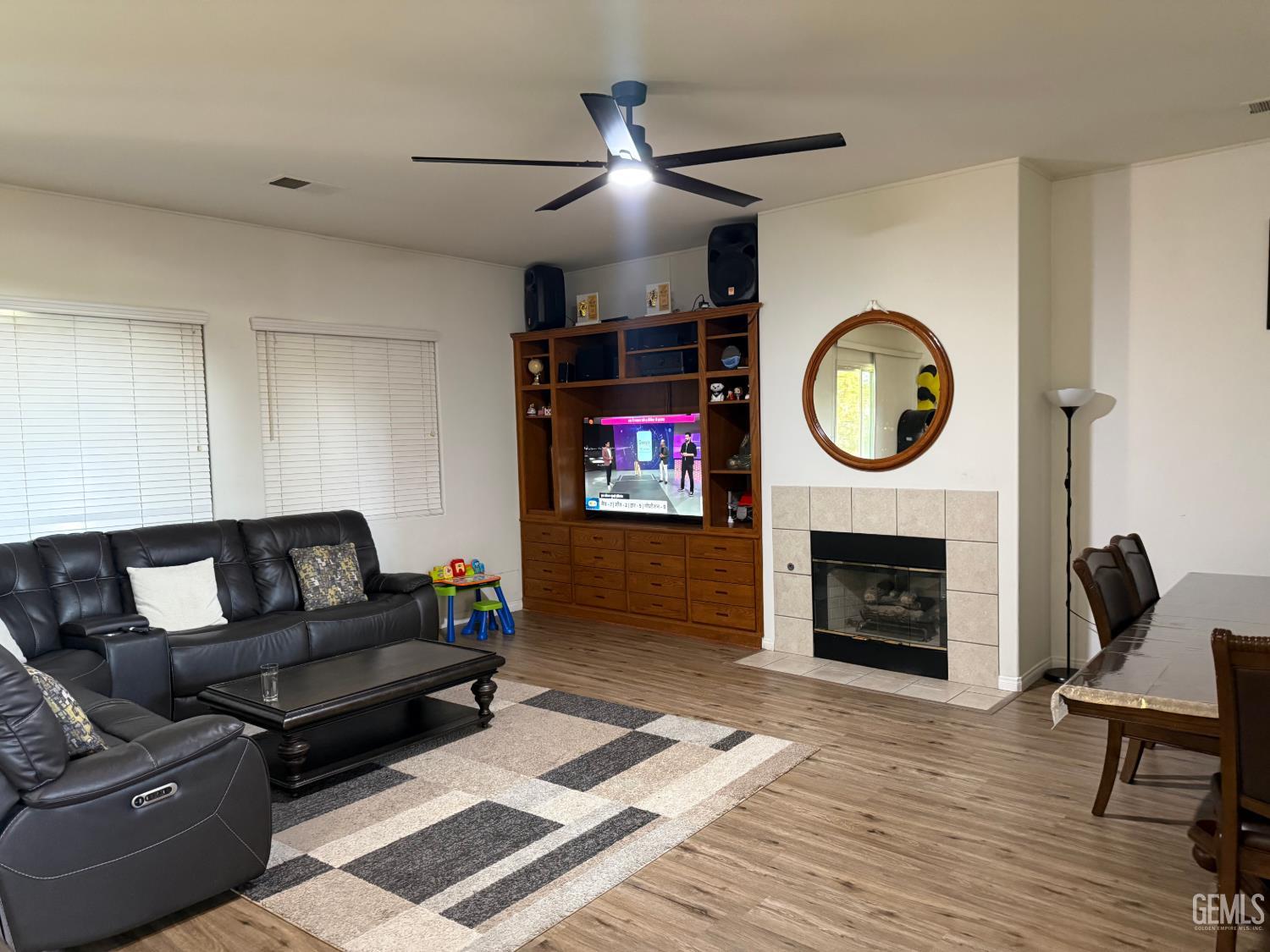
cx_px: 635
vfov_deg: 56.8
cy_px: 476
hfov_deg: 71.6
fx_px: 881
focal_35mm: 24
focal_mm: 6.76
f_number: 1.78
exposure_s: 1/60
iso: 640
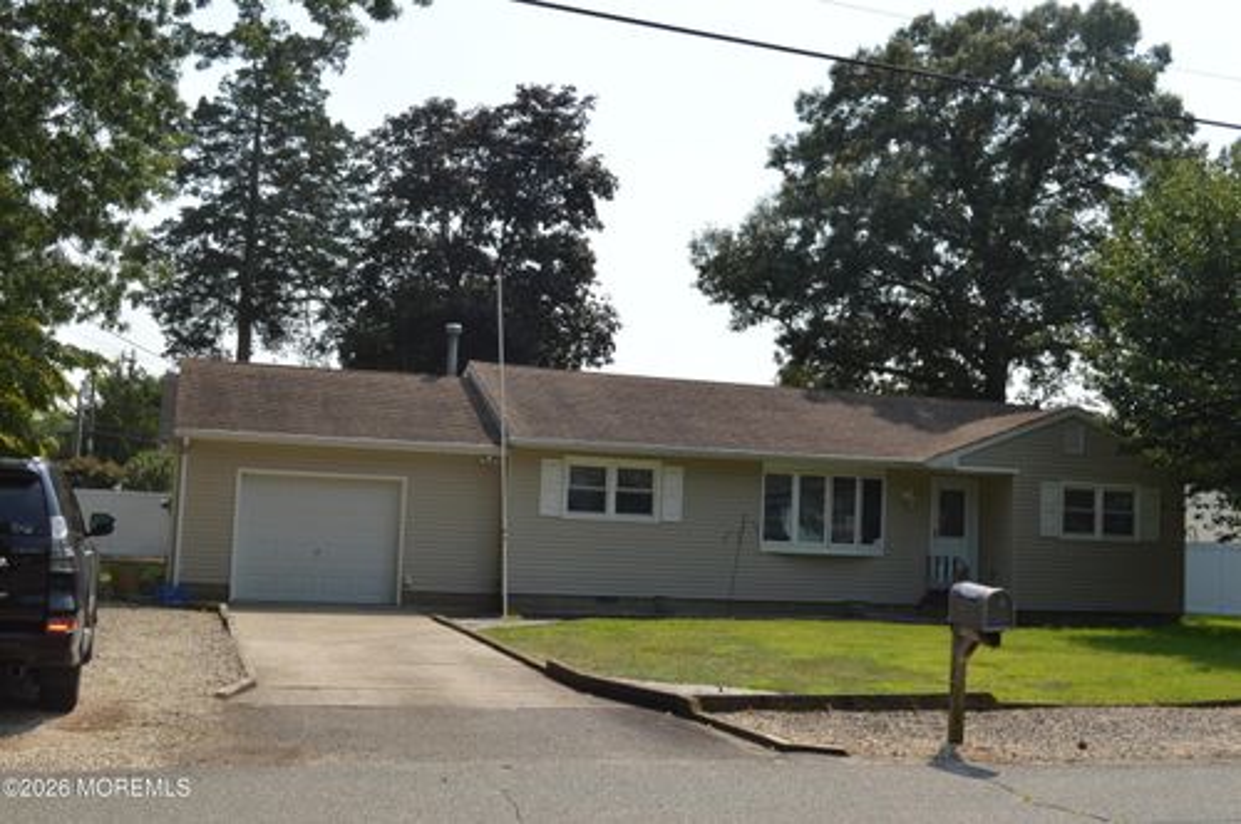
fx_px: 1343
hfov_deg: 49.6
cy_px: 412
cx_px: 620
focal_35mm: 39
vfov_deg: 34.1
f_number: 9
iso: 100
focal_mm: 26
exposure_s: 1/200
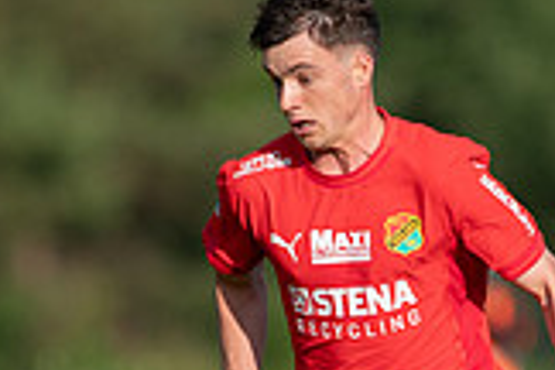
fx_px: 24819
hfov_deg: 1.3
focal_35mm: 1610
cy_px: 454
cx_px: 373
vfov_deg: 0.9
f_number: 3.2
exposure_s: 1/1600
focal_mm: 300
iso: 100
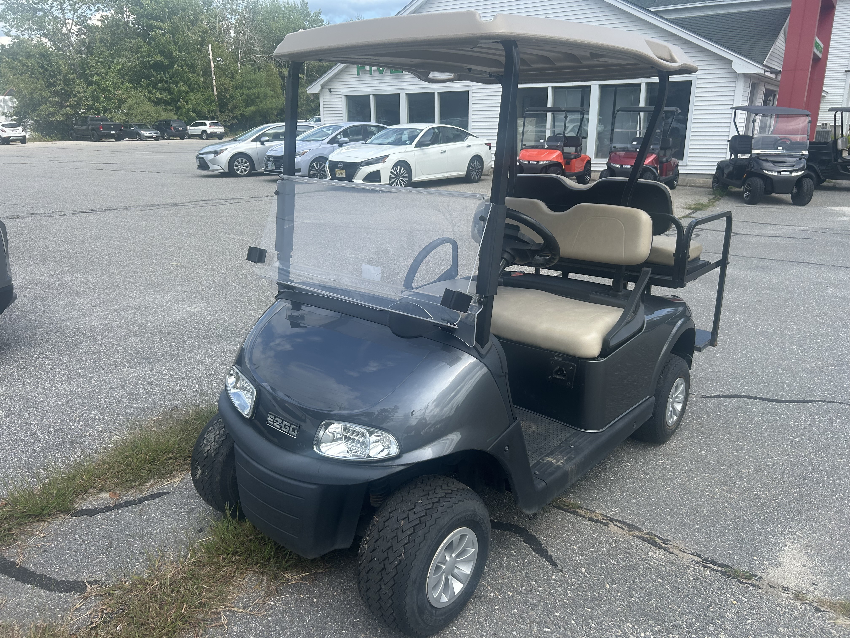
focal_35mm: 26
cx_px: 425
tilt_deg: -16.3
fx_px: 638
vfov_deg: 53.1
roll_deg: -0.2
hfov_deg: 67.3
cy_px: 319
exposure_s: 1/1698
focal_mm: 5.7
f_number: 1.5
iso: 50
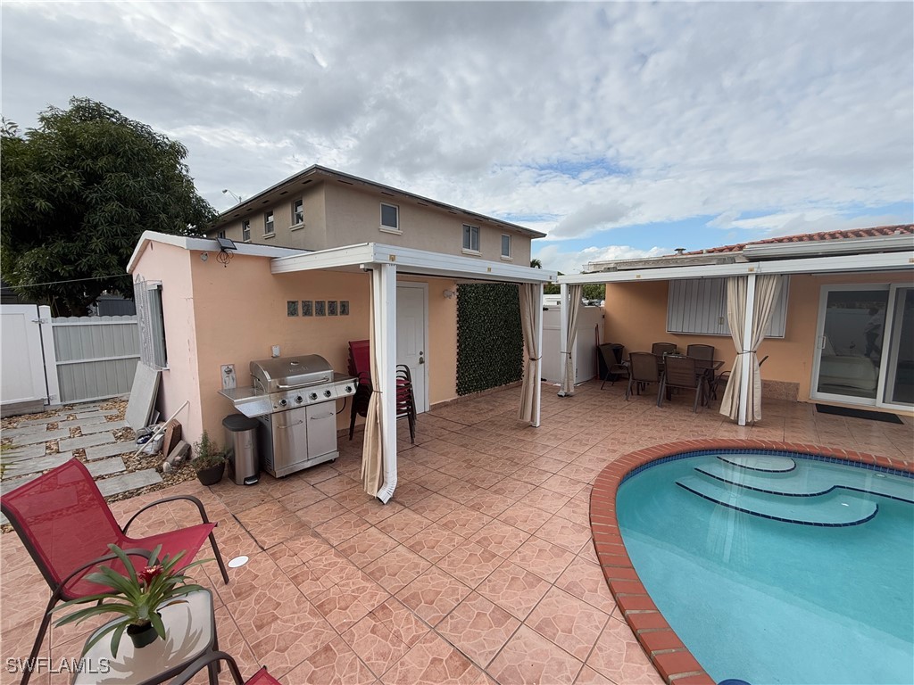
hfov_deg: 102.1
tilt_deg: -4.8
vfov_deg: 85.7
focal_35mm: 14
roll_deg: -0.4
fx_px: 370
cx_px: 457
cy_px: 342
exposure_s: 1/789
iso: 50
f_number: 2.2
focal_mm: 2.22
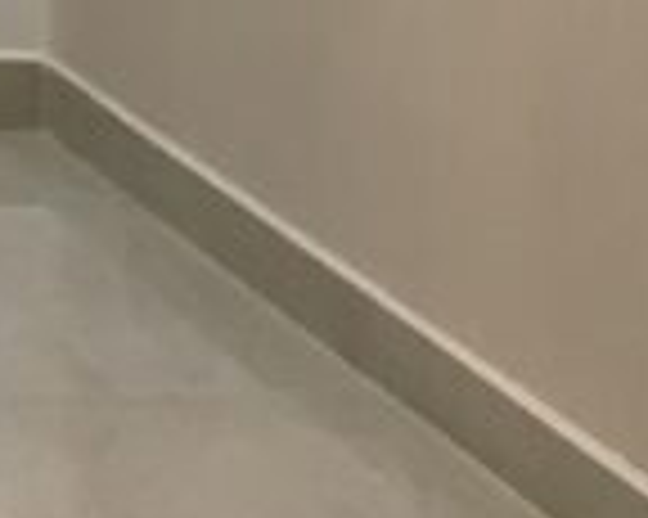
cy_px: -1158
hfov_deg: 8.2
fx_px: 3852
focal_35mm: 201
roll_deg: +0.6
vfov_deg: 6.8
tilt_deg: +3.8
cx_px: -1278
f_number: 2.2
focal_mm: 4.15
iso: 40
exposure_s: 1/33
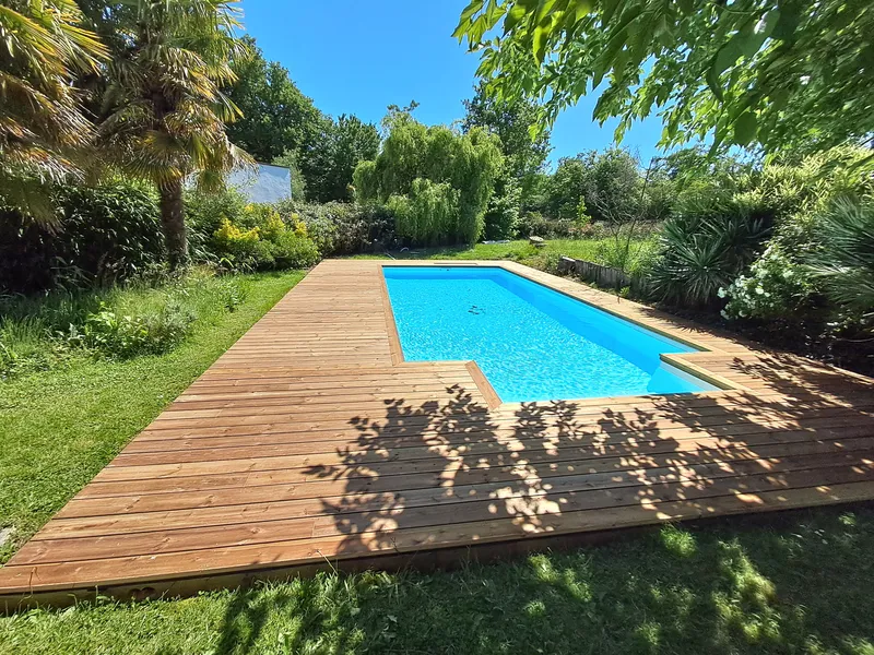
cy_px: 328
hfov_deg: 94.5
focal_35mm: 16
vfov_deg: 78.1
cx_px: 437
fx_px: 404
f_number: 2.2
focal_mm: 1.64
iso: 40
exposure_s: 1/2257
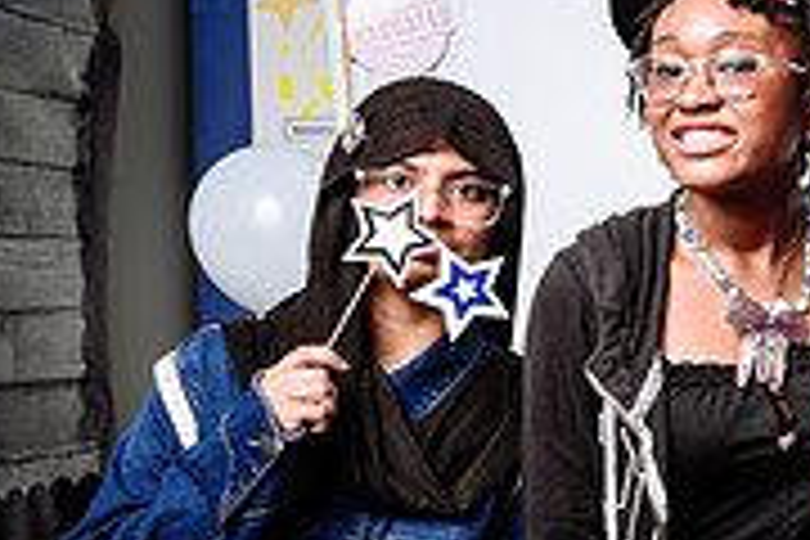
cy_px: 380
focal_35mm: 84
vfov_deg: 16.2
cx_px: 1098
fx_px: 1890
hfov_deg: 21.5
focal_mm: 26
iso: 80
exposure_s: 1/200
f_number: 4.5
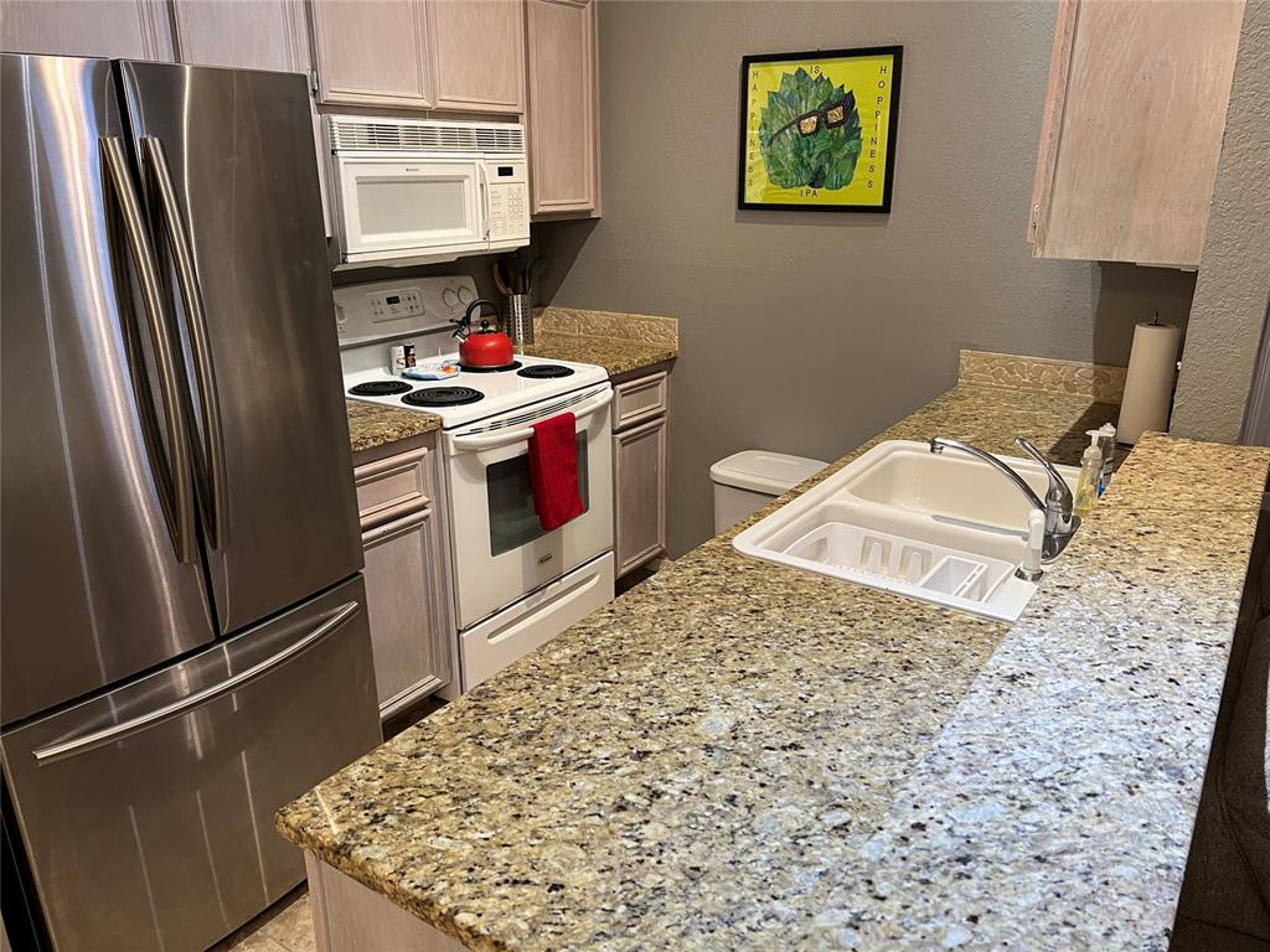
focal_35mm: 26
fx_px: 954
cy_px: 476
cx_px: 635
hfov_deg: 67.3
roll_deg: -0.8
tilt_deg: -20.1
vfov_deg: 53.1
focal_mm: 5.7
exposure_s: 1/60
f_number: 1.5
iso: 80
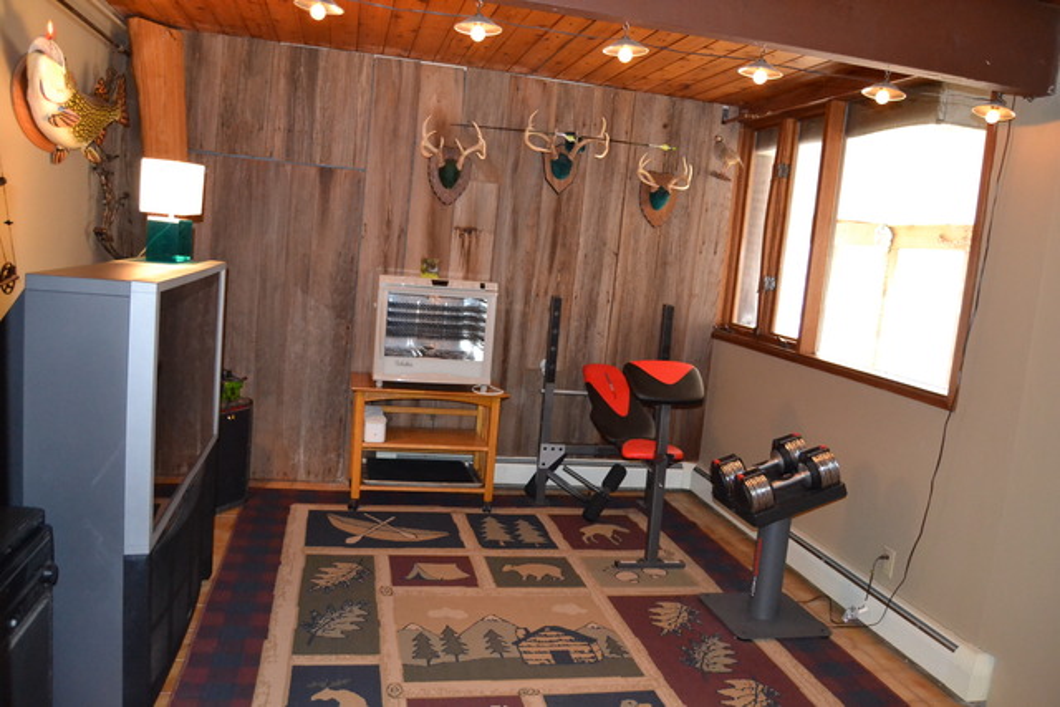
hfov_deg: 67.4
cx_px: 530
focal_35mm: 27
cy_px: 354
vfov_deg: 48.0
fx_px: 795
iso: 3200
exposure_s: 1/60
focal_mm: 18
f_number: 3.5
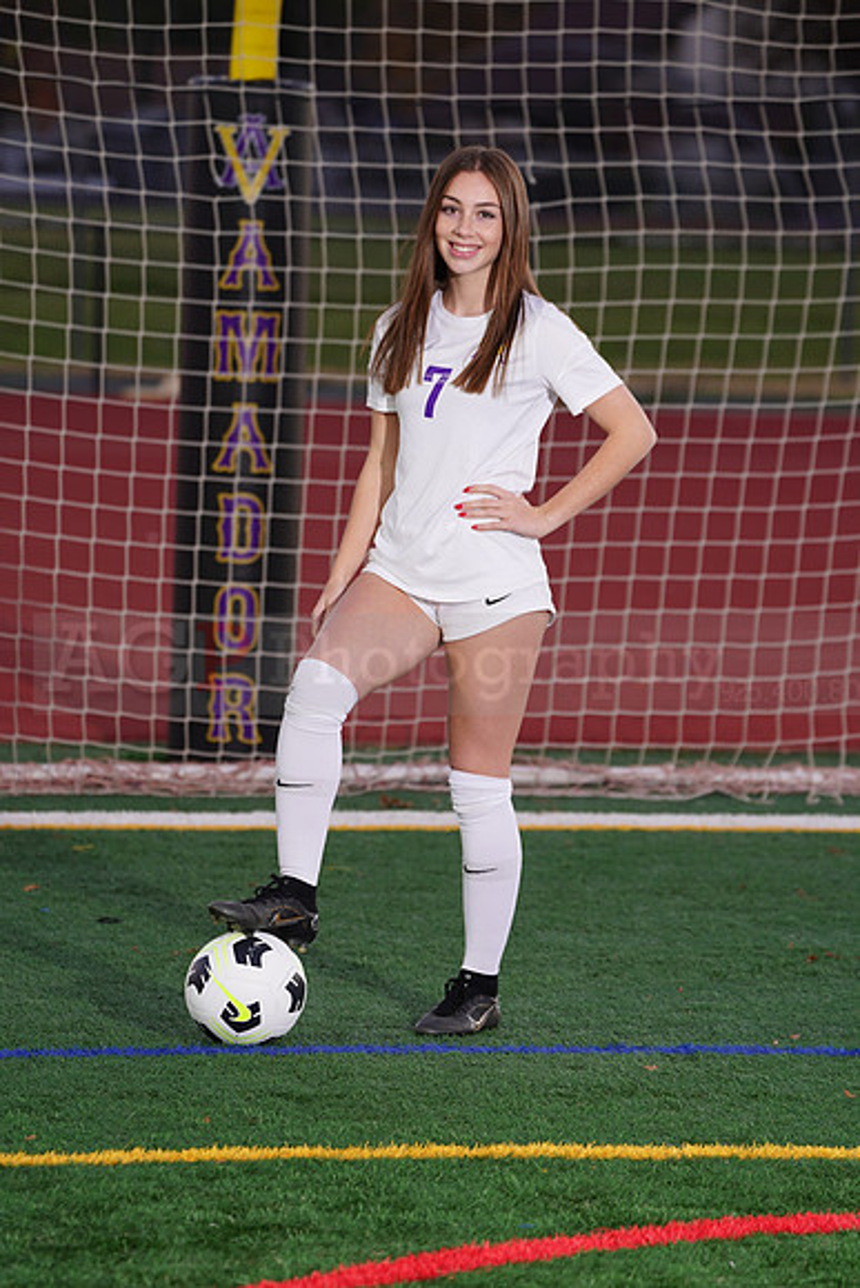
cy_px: 644
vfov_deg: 9.8
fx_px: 7484
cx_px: 430
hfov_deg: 6.6
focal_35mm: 209
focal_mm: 209
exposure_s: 1/30
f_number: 5.6
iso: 320
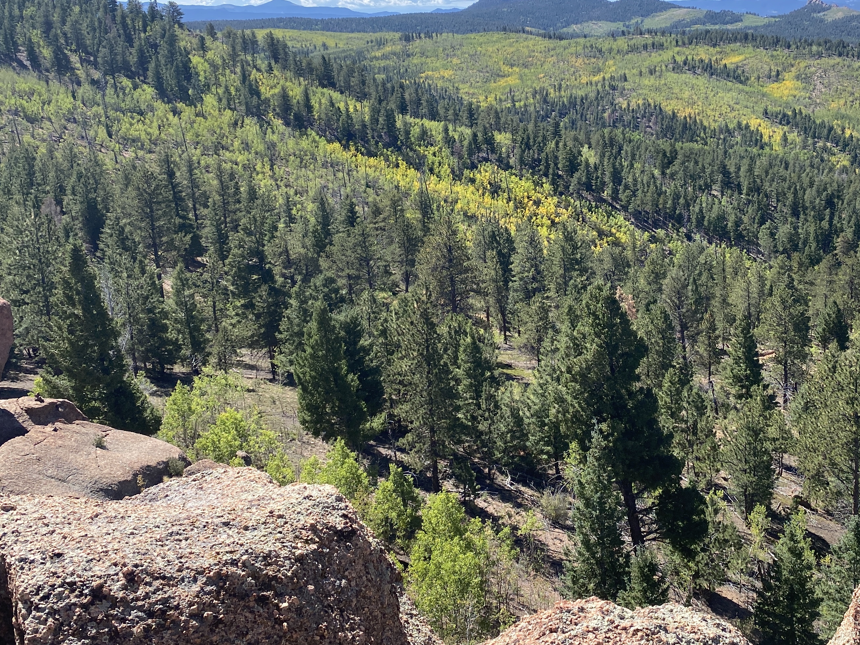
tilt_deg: -12.9
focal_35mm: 40
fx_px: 994
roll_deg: +0.6
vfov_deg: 35.5
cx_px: 538
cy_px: 203
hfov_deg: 46.4
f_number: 1.8
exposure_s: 1/2268
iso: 32
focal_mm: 4.25
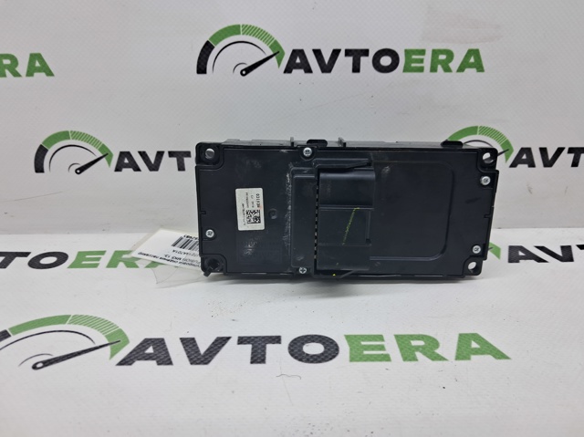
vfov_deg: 51.3
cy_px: 218
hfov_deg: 65.4
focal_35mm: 27
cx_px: 292
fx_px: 455
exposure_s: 1/100
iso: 50
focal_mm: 4
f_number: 1.8
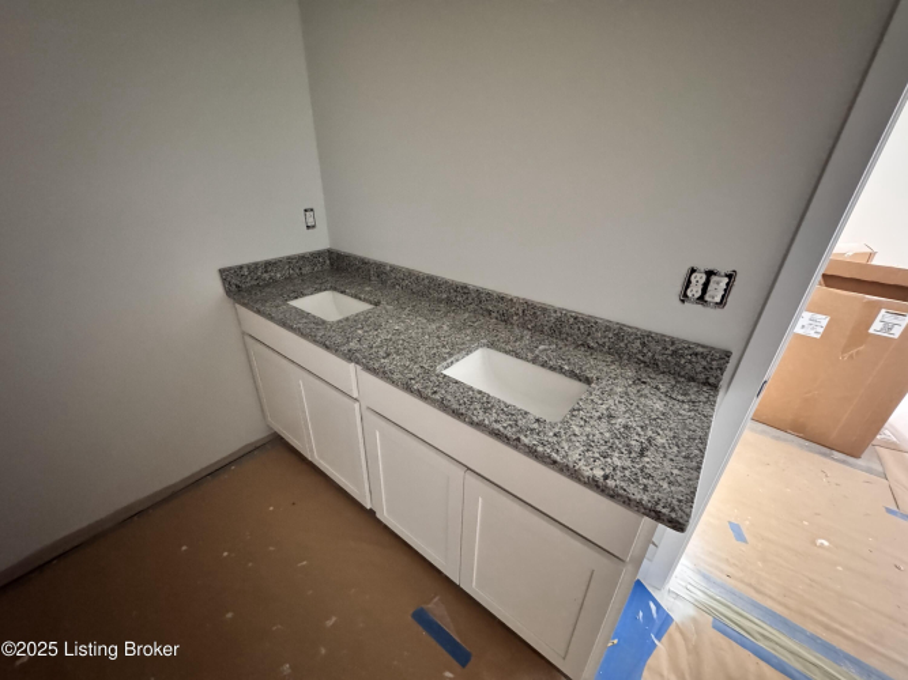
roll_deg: -1.2
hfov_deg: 102.1
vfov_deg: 85.7
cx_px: 454
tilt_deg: -26.2
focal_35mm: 14
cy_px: 340
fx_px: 367
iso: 1600
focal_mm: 2.22
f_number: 2.2
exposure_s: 1/40
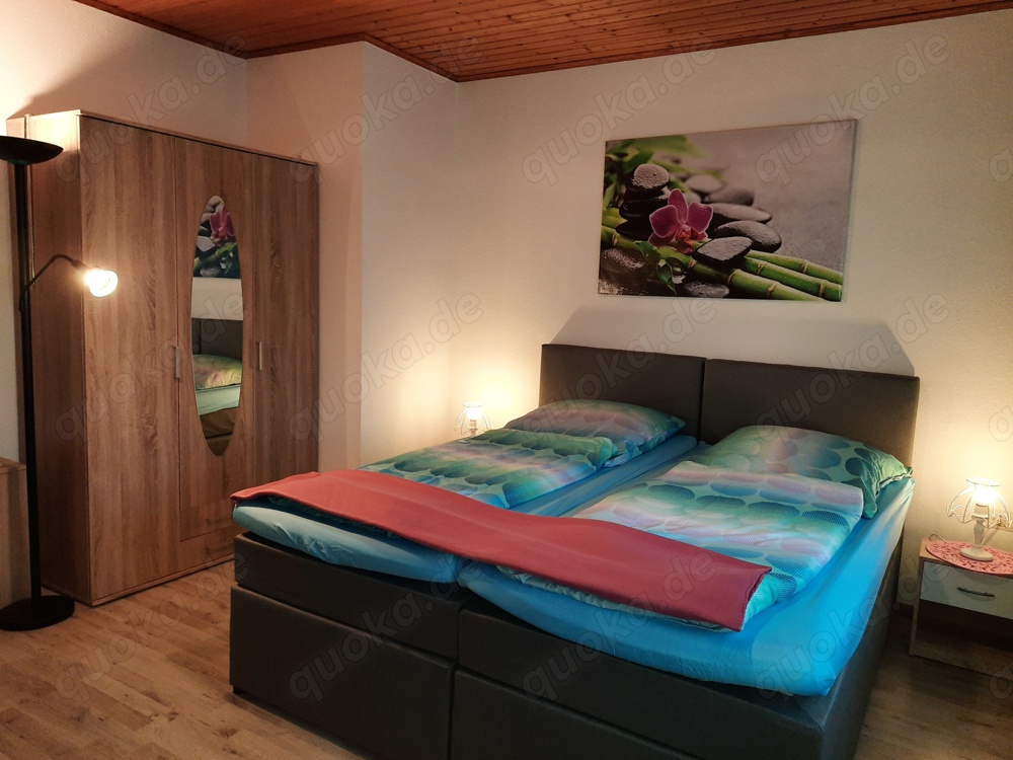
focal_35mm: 25
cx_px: 506
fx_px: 732
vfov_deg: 54.9
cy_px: 380
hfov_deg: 69.4
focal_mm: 4.6
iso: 200
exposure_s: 1/50
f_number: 2
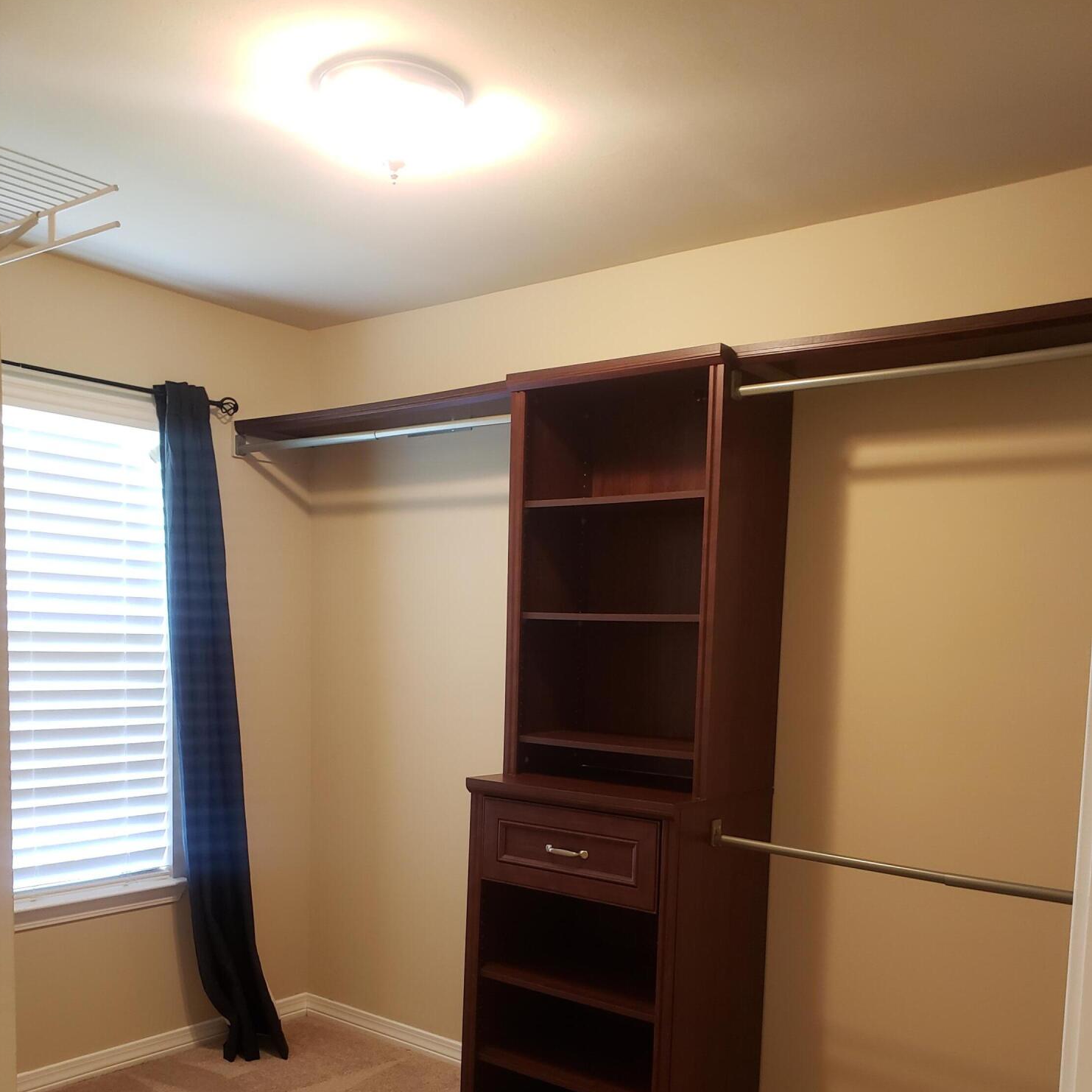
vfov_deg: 51.6
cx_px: 540
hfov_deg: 52.5
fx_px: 1106
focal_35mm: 31
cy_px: 727
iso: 250
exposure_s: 1/24
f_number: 2.4
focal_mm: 4.3
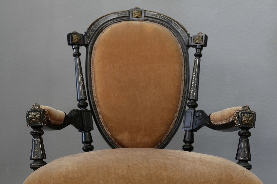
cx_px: 138
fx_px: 469
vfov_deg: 22.3
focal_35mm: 61
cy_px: 92
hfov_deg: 32.9
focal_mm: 22.2
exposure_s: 1/3.2
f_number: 3.5
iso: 125
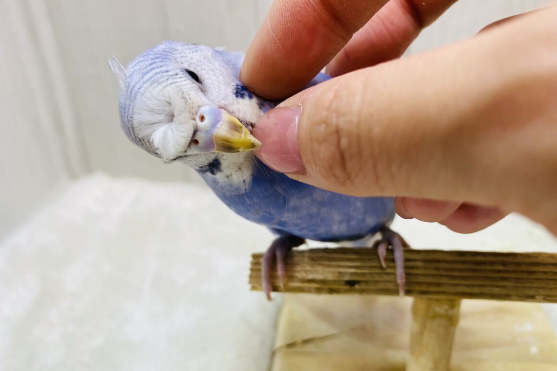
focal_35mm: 27
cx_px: 269
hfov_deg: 67.4
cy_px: 159
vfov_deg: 47.8
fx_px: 418
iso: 80
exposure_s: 1/100
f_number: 1.8
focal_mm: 4.25
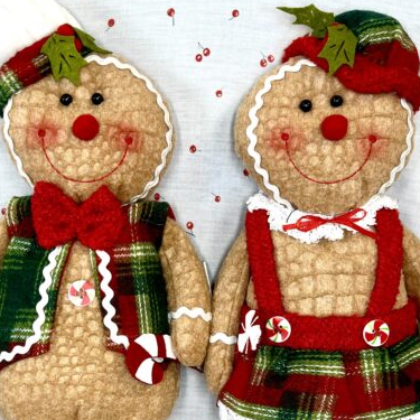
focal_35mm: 49
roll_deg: -1.2
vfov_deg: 34.0
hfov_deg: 34.7
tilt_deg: -40.7
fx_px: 673
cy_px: 309
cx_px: 198
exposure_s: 1/159
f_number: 1.5
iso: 40
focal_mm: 5.7
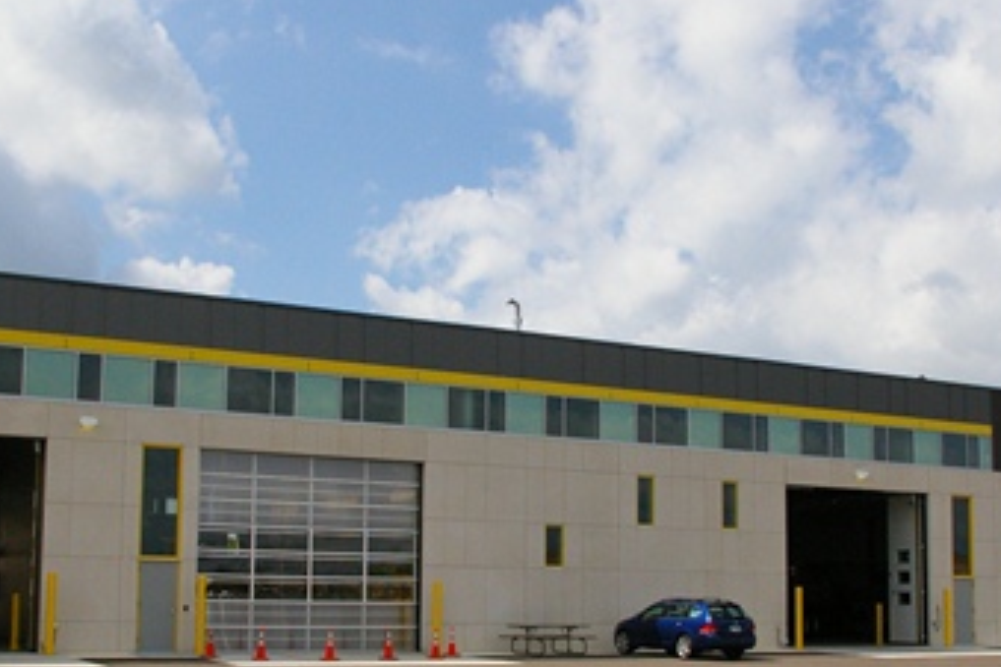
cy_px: 404
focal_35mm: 51
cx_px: 478
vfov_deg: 26.4
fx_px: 1418
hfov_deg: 38.9
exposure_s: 1/1500
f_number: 11
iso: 800
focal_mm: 18
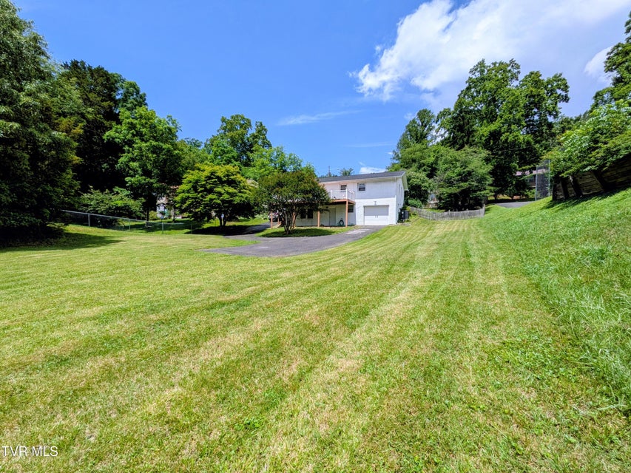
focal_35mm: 14
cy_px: 236
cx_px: 316
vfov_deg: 85.7
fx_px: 255
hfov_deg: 102.1
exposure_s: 1/2604
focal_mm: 1.85
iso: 53
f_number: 2.2
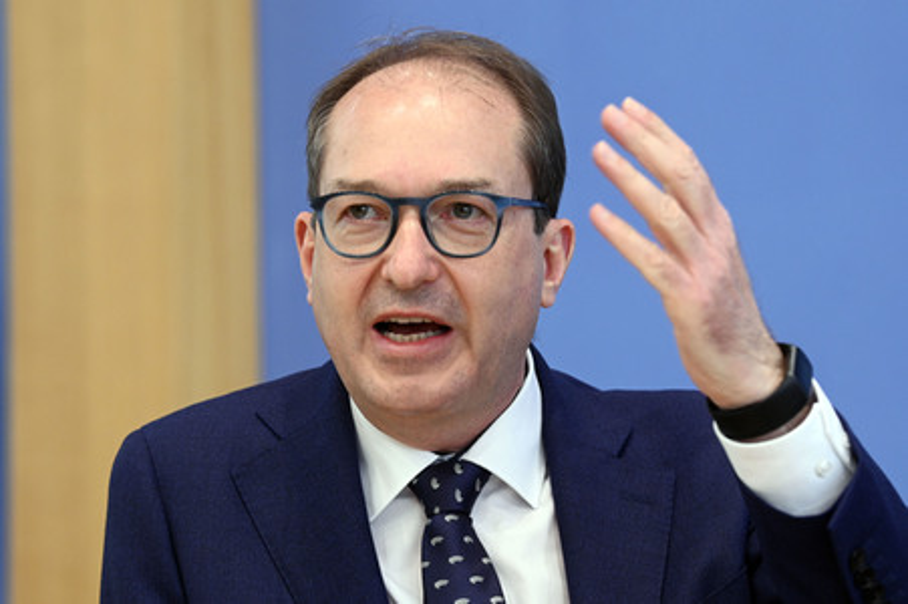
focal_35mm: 170
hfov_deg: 12.1
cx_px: 454
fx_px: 4285
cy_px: 302
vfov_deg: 8.1
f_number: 5.6
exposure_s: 1/400
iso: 2500
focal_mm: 170
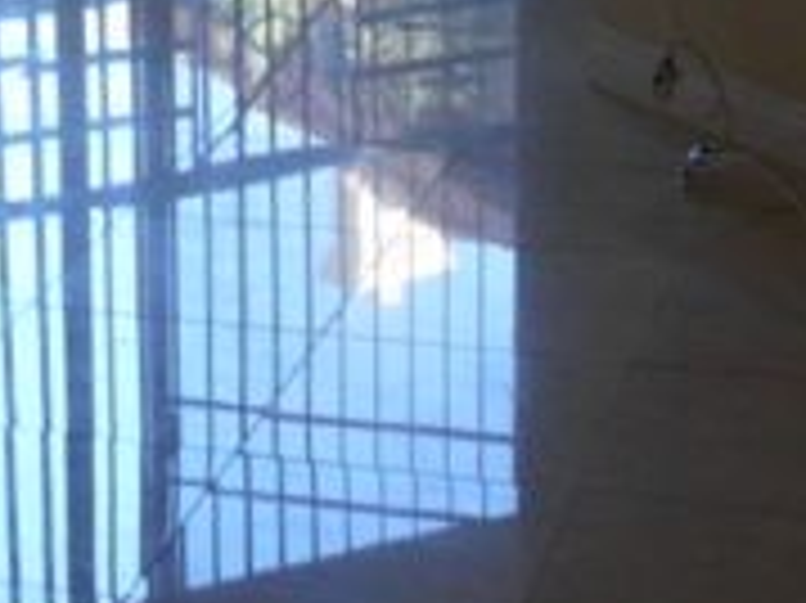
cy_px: -338
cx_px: 41
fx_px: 2909
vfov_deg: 11.3
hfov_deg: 15.5
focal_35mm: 125
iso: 100
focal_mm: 6.3
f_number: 3
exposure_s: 1/45
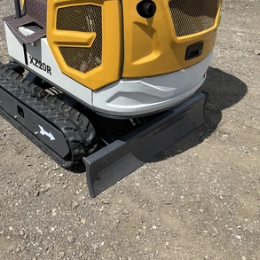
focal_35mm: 35
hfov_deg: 46.9
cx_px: 100
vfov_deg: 47.2
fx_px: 297
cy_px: 130
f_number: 1.8
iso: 25
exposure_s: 1/1786
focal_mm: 3
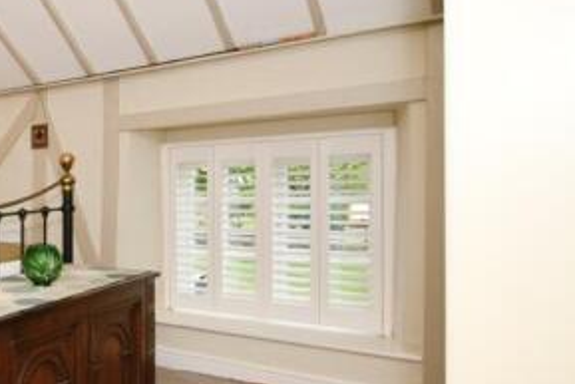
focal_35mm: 34
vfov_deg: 38.9
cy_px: 186
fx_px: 543
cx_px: -57
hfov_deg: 43.3
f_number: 8
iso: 400
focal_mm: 10
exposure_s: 1/60
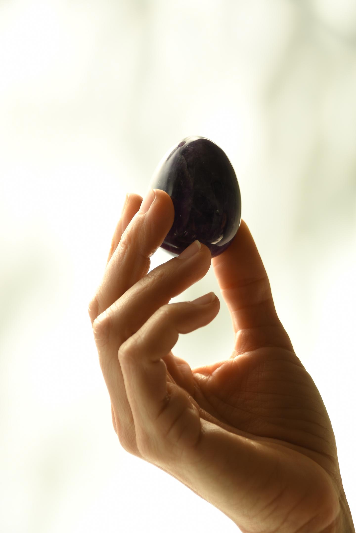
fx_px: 2002
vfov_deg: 15.2
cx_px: 178
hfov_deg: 10.2
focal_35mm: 135
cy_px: 266
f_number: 5.3
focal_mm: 90
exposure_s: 1/160
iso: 200
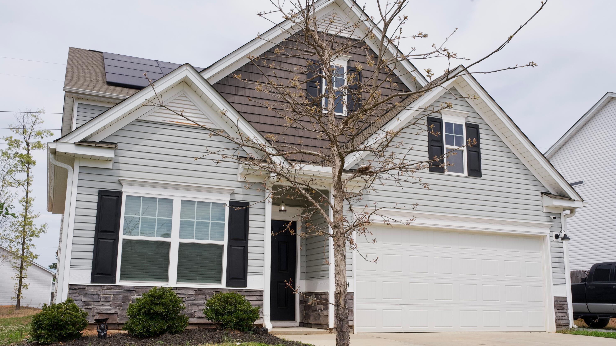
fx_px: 604
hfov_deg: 54.0
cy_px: 189
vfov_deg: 32.0
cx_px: 309
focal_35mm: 37
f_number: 16
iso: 640
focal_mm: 35
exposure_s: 1/320
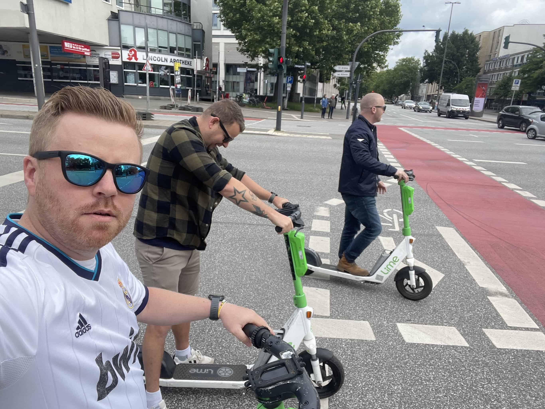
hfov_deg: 73.9
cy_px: 204
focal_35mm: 23
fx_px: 362
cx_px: 272
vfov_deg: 58.9
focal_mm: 2.71
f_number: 2.2
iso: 25
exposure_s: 1/557
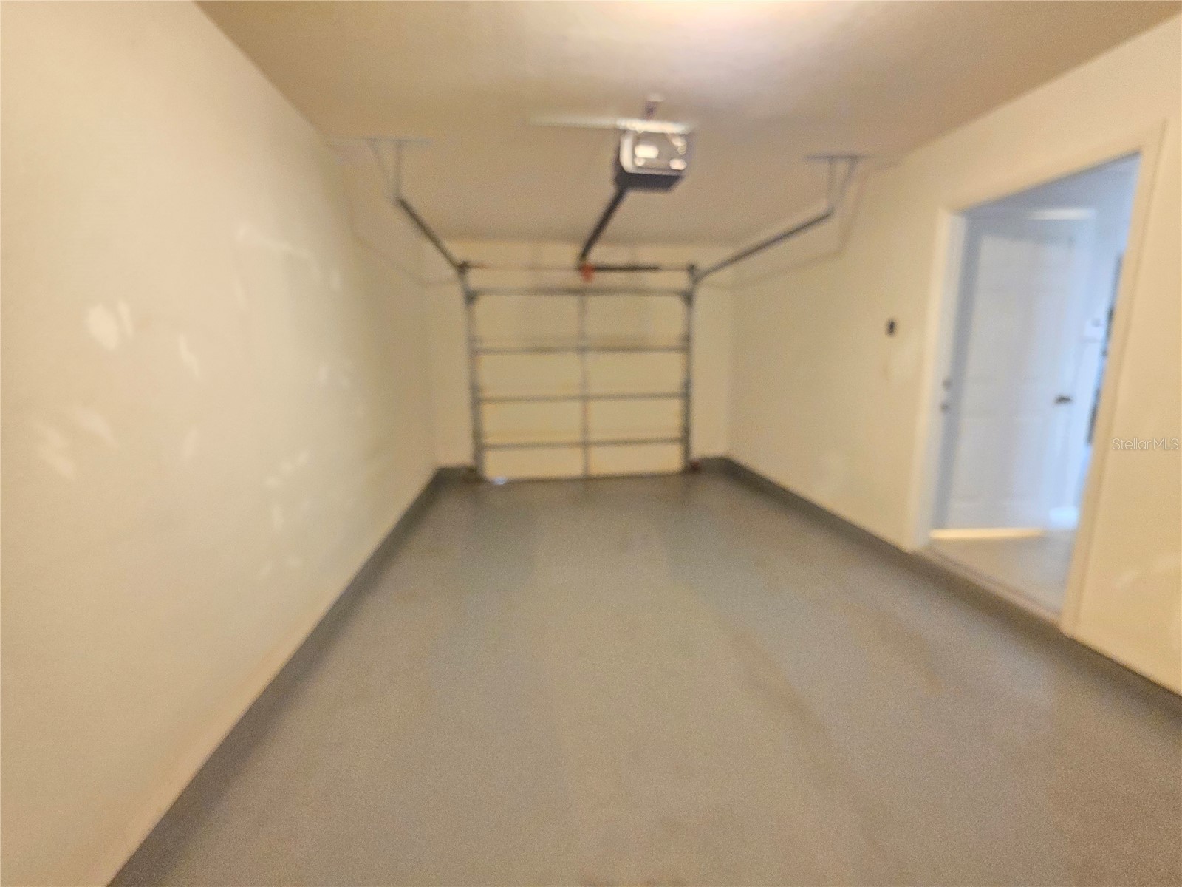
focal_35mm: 13
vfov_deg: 89.9
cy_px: 444
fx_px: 444
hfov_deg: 106.2
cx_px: 591
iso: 800
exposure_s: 1/30
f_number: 1.9
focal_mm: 2.2
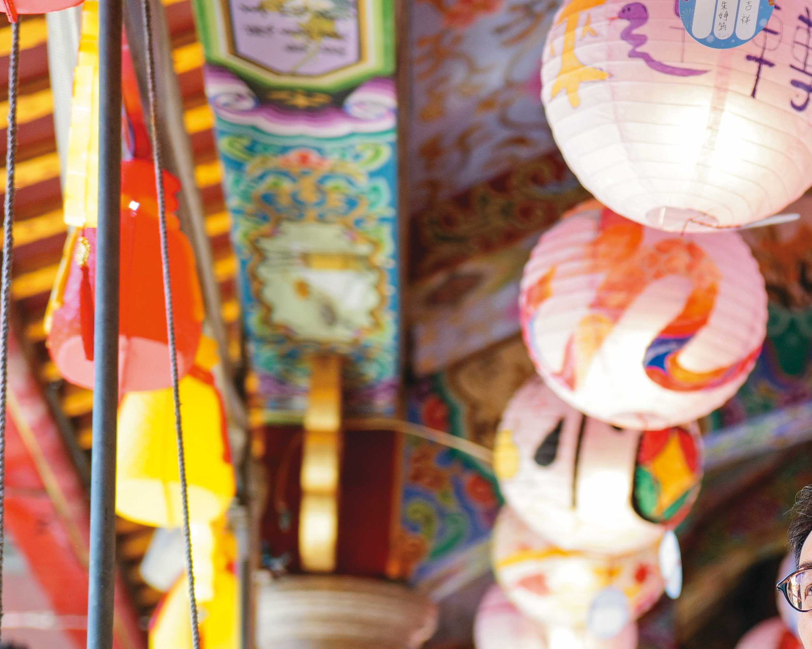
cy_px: 615
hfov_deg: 16.6
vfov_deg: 13.5
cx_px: 832
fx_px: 2715
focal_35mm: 113
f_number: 2
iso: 640
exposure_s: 1/640
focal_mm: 50
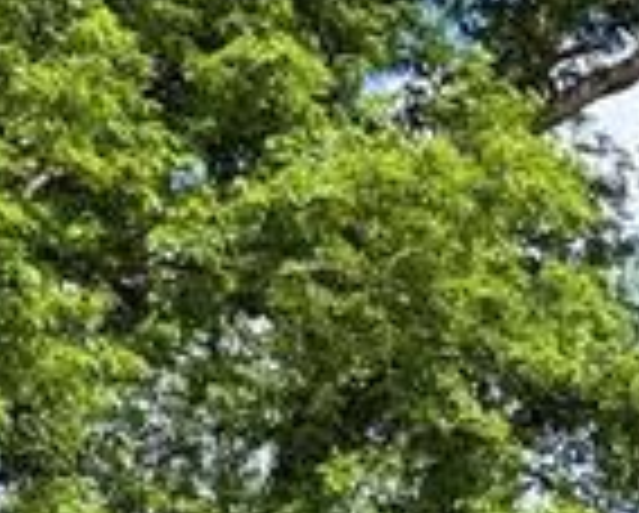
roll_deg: +1.2
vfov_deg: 8.7
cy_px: 999
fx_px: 3201
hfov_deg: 11.1
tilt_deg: +5.1
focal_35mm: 169
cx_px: 868
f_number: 1.78
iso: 100
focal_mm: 6.76
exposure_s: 1/2801
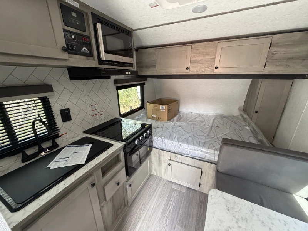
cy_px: 116
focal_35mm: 14
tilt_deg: -19.4
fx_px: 125
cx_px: 154
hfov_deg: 102.1
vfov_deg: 85.7
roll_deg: +1.6
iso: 320
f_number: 2.2
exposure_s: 1/93
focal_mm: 2.22
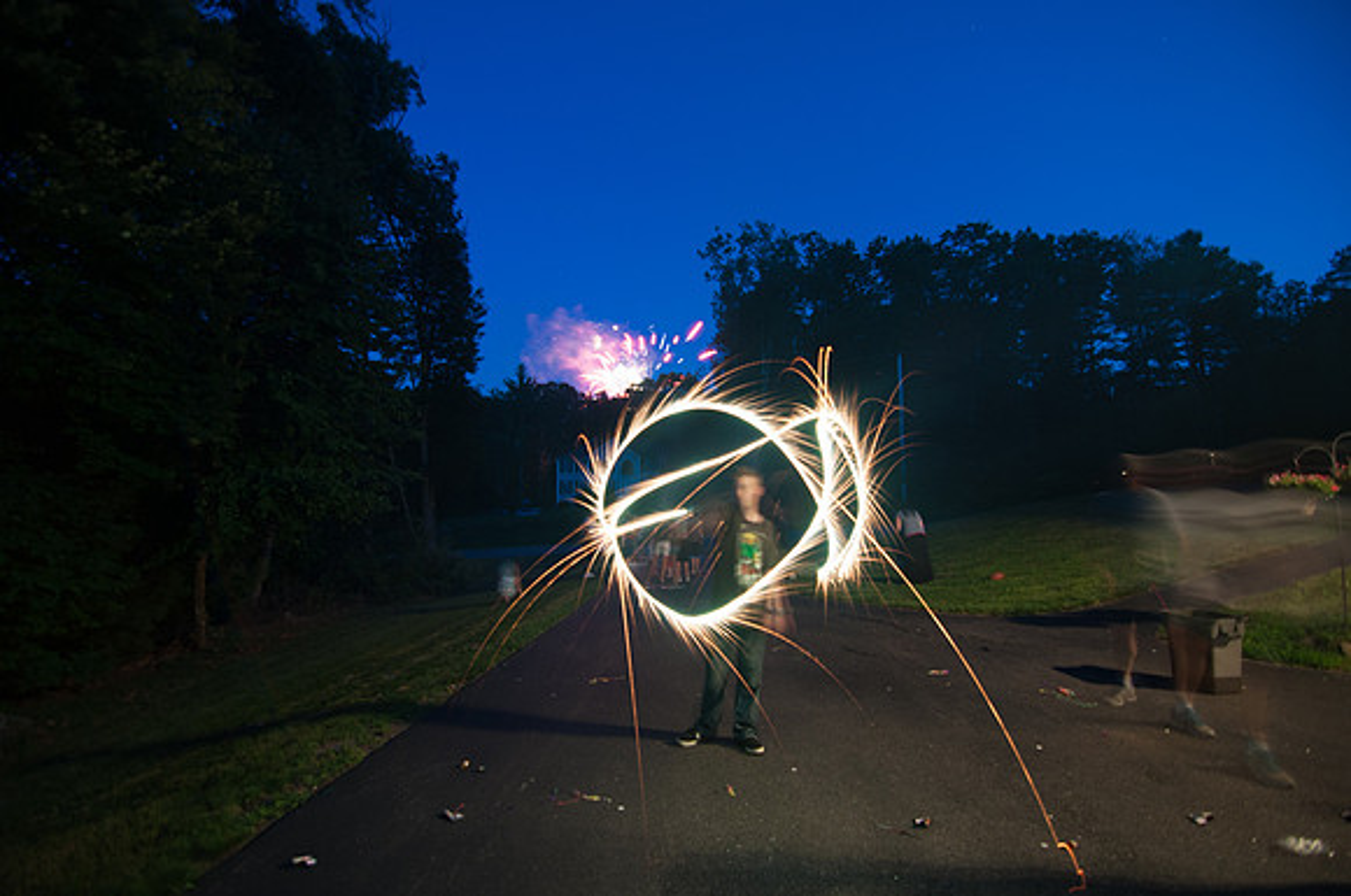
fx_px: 618
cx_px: 676
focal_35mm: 16
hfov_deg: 95.1
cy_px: 448
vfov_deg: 71.9
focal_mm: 11
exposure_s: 2
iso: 200
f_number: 2.8
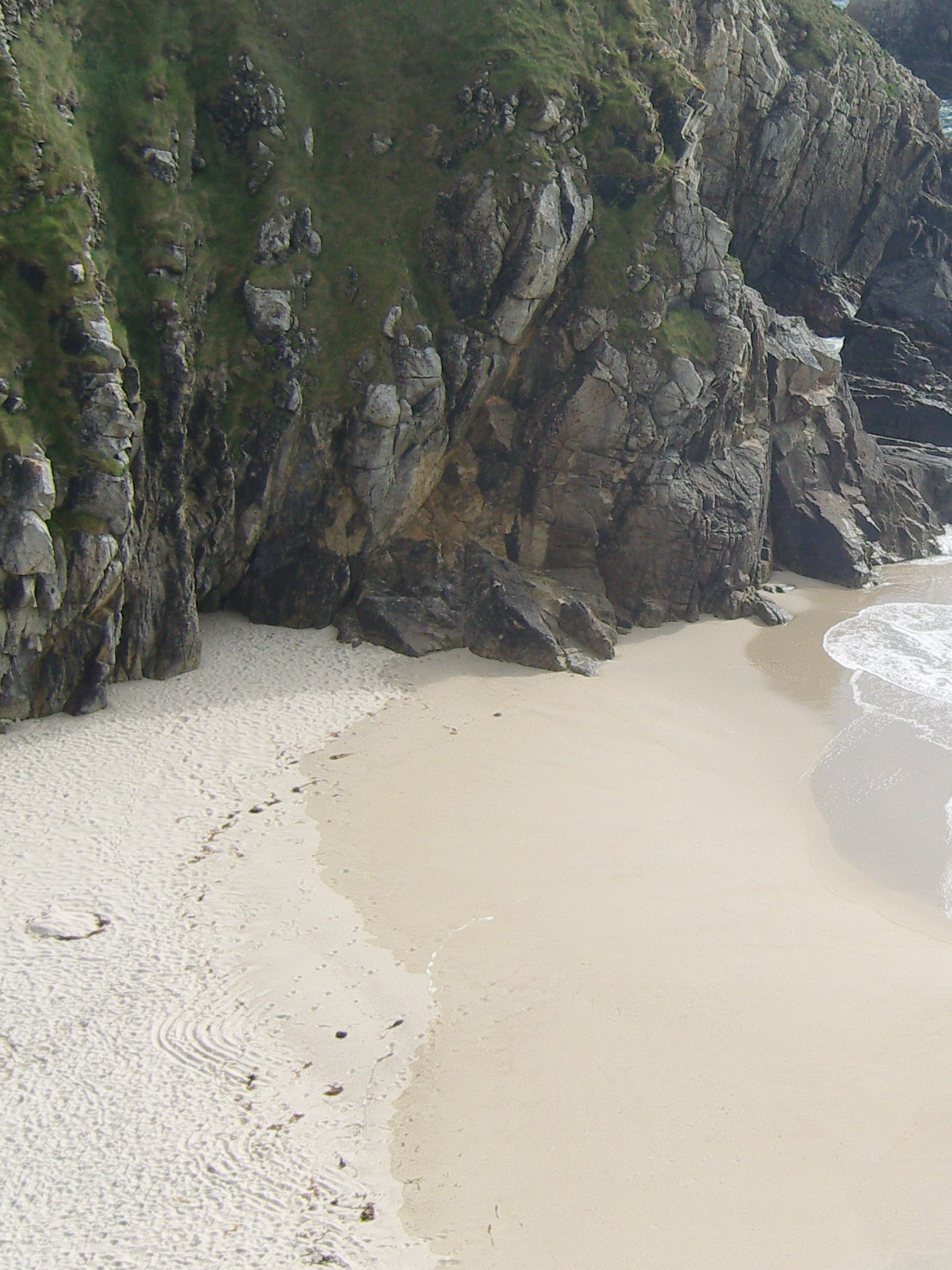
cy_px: 482
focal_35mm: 62
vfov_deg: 31.1
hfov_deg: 23.0
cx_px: 863
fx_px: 2274
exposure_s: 1/250
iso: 100
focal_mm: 7.3
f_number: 7
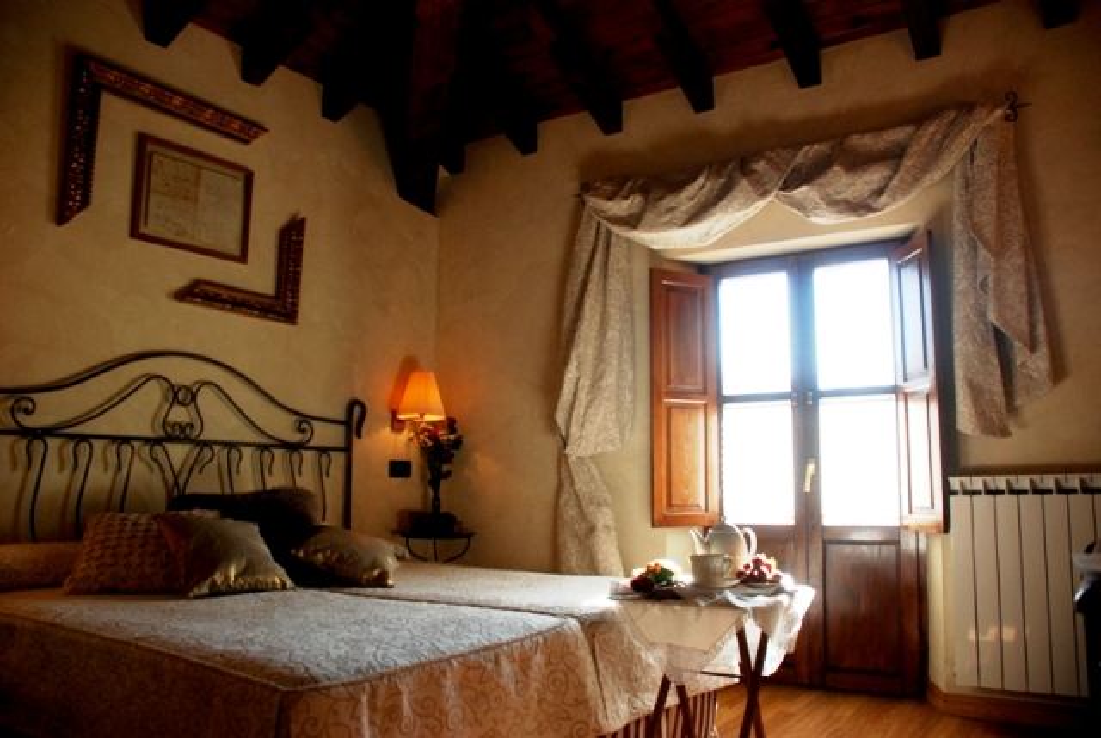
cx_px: 550
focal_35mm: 27
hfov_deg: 67.3
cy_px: 369
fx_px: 827
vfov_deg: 48.1
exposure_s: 1/200
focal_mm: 18
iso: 400
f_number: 3.5
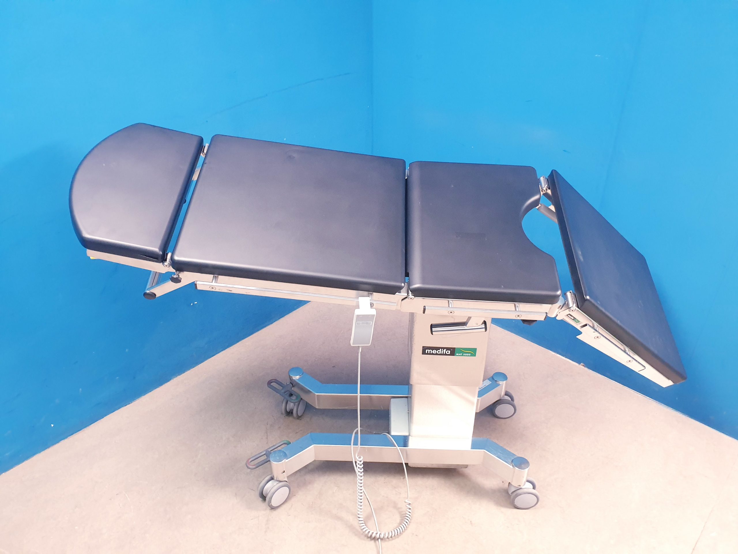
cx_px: 369
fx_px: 554
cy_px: 277
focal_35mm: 26
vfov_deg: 53.1
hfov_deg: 67.3
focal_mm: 4.3
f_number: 2.4
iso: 320
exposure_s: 1/33
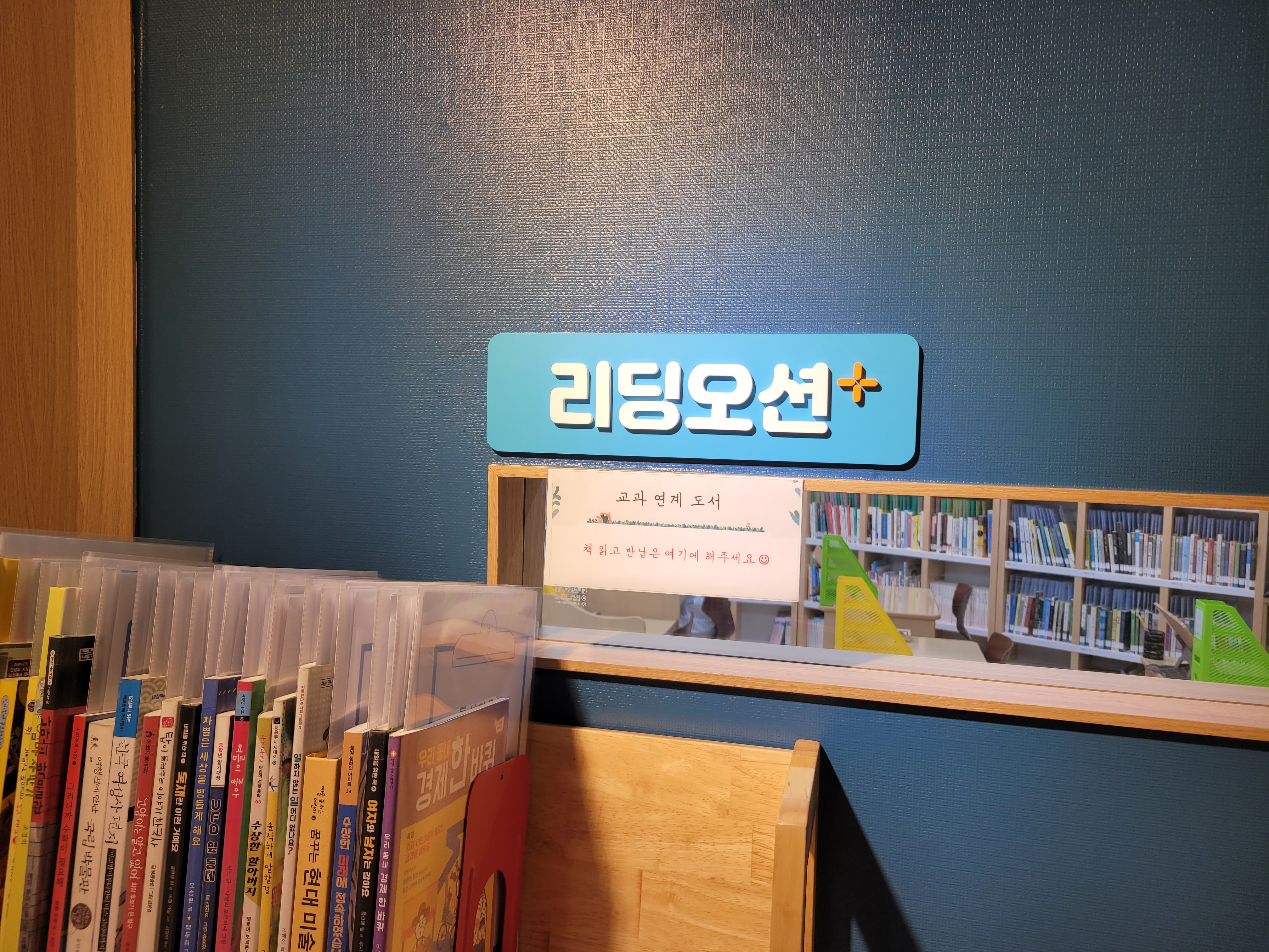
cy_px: 476
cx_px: 634
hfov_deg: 67.3
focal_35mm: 26
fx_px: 953
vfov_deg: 53.1
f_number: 1.8
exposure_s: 1/120
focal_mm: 5.4
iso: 50
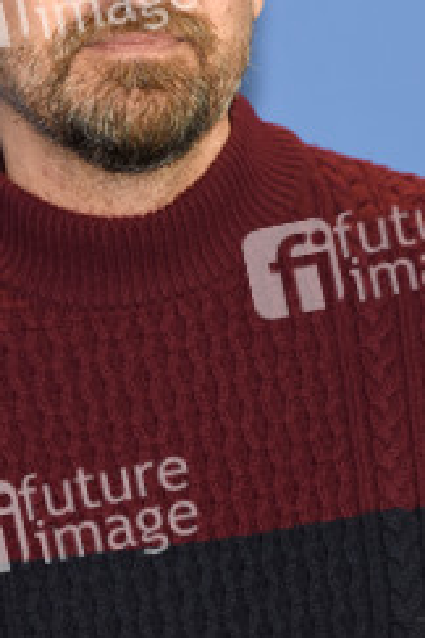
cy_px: 126
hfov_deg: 3.7
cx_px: 139
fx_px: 6552
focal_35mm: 370
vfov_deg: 5.6
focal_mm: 150
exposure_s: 1/400
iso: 640
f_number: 3.5
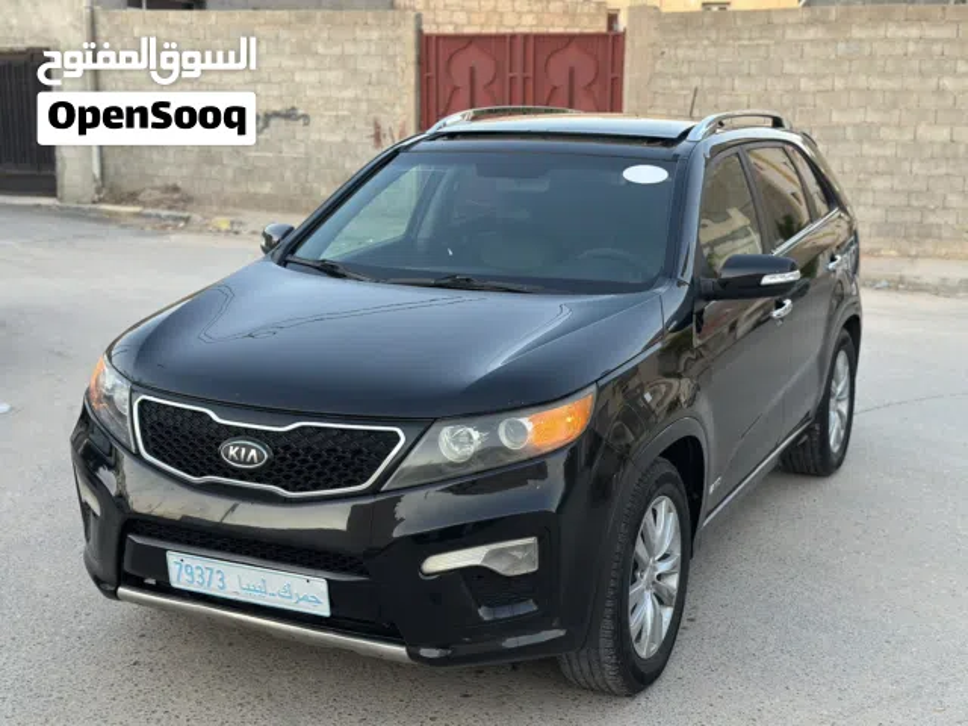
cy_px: 363
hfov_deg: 39.7
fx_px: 1342
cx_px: 484
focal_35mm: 48
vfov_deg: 30.3
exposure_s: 1/87
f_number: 1.78
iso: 125
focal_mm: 6.86
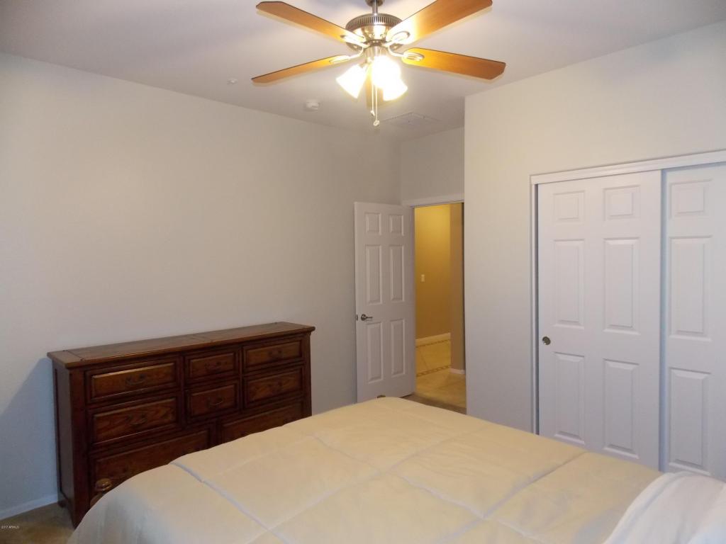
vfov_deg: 58.9
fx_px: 482
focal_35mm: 23
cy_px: 272
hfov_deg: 73.9
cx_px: 363
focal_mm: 4
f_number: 3.1
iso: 320
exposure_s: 1/30
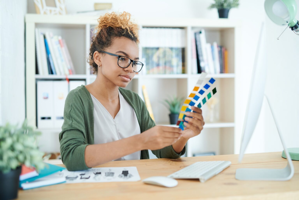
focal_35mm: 50
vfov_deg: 27.0
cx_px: 150
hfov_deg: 39.6
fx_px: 415
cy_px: 100
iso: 640
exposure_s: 1/160
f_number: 2
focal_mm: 50
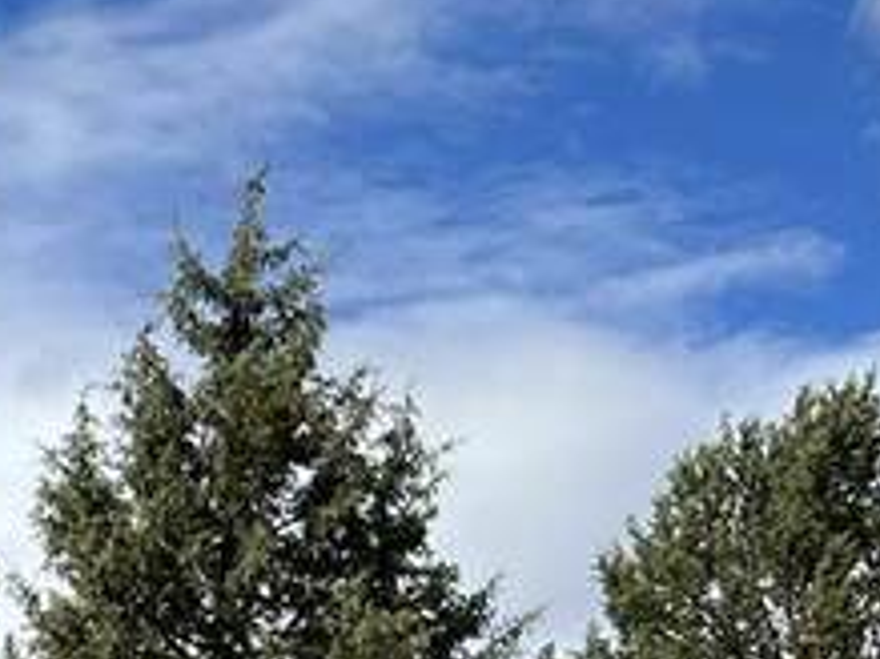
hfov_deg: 13.0
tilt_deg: +2.2
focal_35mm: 152
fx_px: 3862
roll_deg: -2.4
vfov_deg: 9.2
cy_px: 1254
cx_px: 201
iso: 50
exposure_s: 1/4444
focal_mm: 5.7
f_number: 1.5
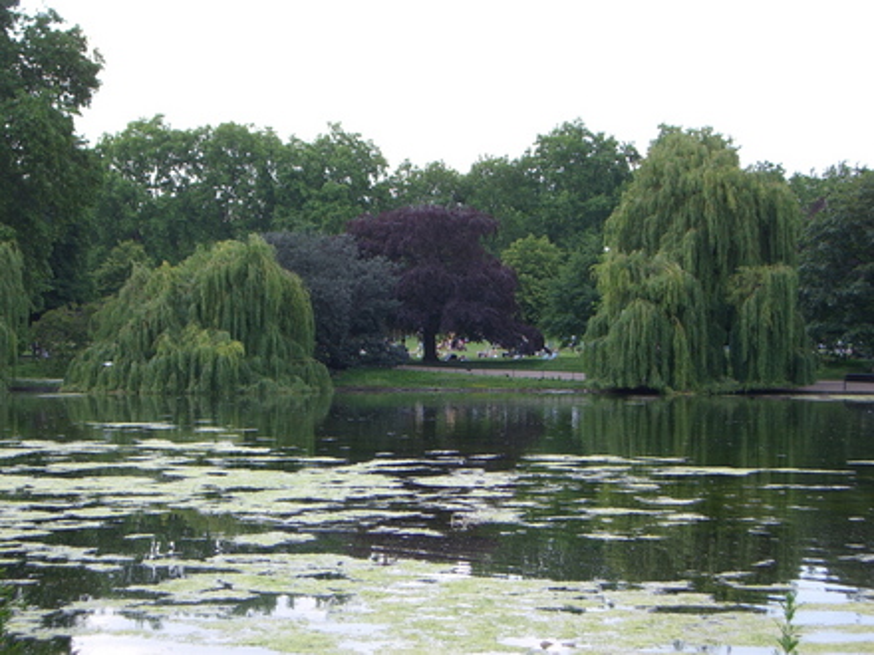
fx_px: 1995
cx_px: 437
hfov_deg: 24.7
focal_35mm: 79
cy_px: 328
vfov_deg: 18.7
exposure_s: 1/160
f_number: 4.1
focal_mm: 12.8
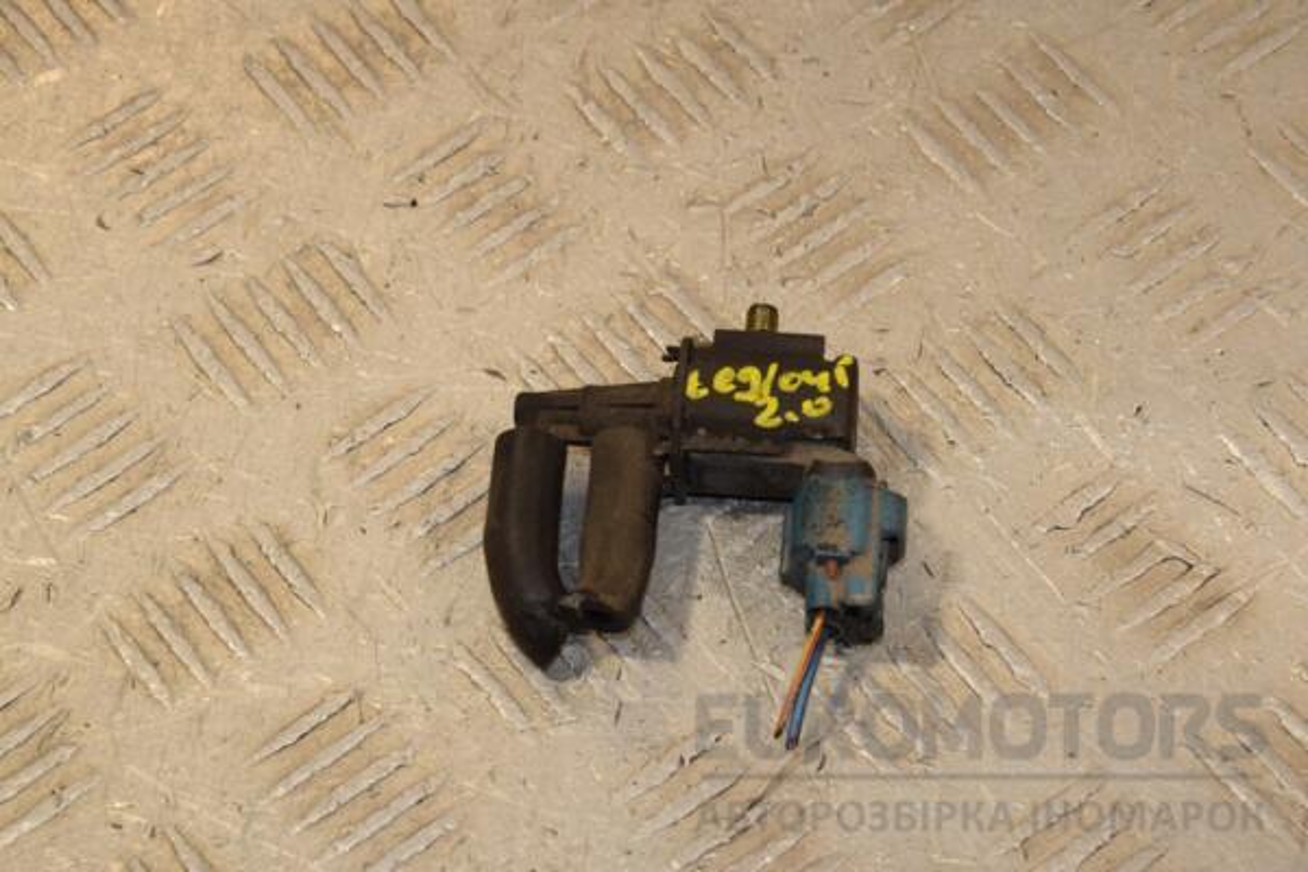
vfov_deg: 13.0
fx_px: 3815
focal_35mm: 105
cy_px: 436
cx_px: 654
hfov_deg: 19.5
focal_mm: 70
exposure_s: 1/200
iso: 800
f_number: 10
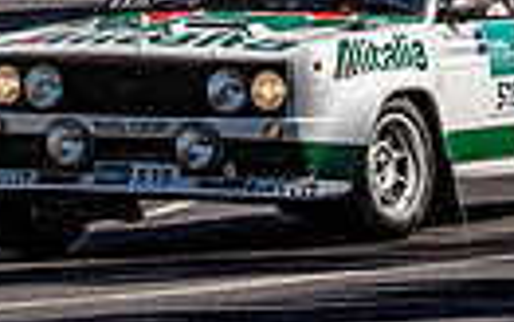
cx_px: 337
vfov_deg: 3.0
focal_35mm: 429
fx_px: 6012
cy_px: -487
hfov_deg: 4.9
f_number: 5
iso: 250
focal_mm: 82
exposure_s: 1/4000
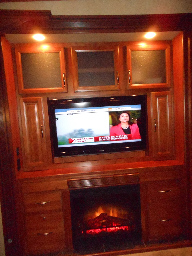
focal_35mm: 25
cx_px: 96
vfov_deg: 69.4
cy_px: 128
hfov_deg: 54.9
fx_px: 185
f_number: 3.2
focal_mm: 4.5
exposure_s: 1/25
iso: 1600
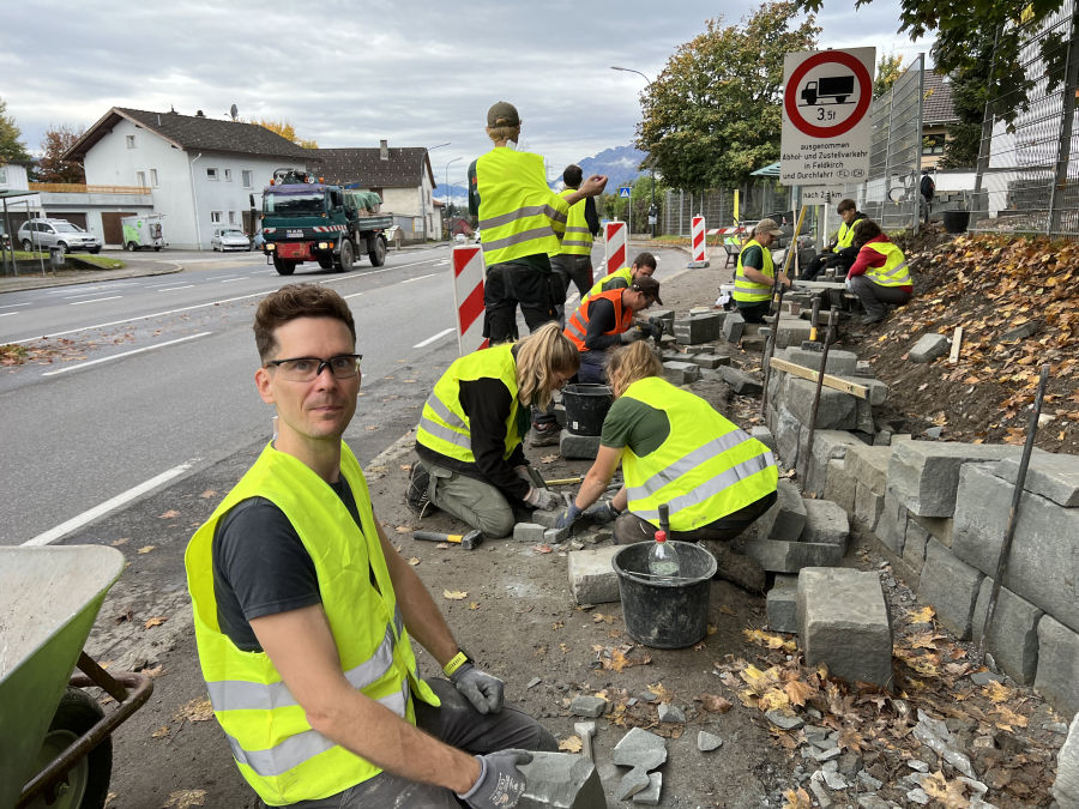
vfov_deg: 53.1
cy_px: 404
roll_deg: +1.1
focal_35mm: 26
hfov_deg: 67.3
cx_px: 540
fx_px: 810
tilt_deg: -12.1
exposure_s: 1/974
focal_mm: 5.7
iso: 50
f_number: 1.5
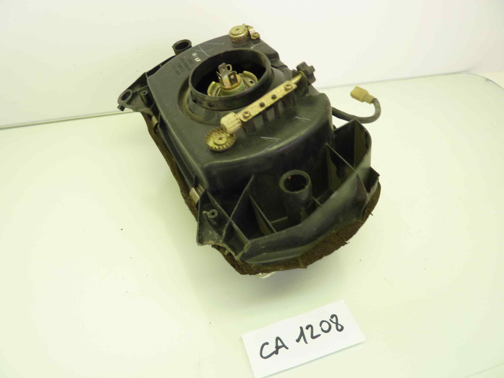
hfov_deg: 69.4
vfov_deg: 54.9
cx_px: 252
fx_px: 364
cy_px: 189
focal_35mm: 25
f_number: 3.3
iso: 80
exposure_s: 1/20
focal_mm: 4.1
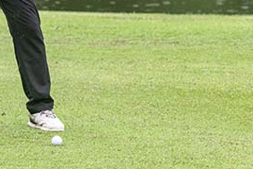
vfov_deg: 2.9
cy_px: -127
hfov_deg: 4.4
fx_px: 3259
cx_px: 118
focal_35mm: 464
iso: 1000
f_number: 5.6
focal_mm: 130
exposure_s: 1/800
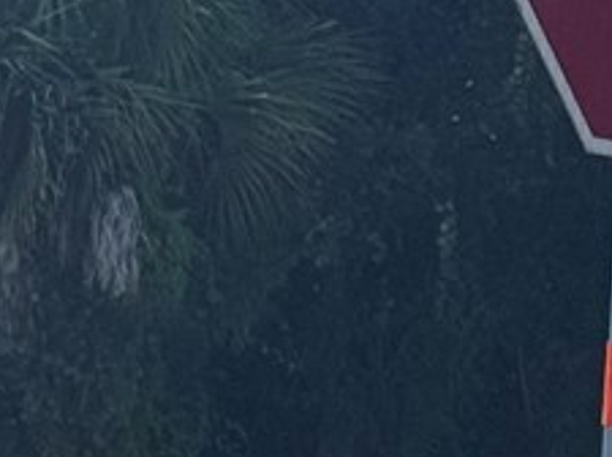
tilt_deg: +8.7
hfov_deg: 5.8
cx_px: 767
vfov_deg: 4.3
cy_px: -460
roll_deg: -2.2
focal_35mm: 342
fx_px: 6037
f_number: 1.78
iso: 64
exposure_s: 1/5376
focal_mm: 6.76
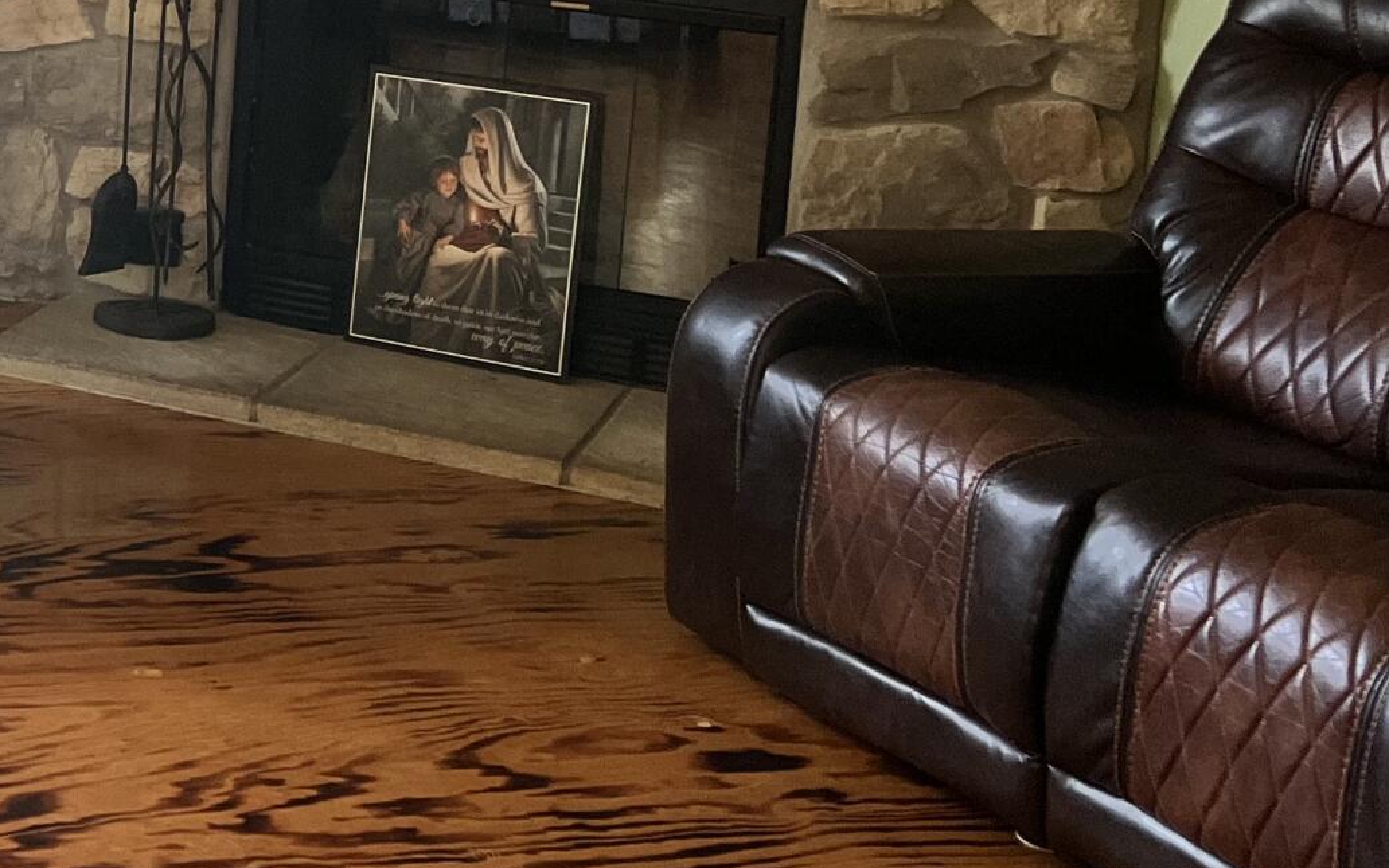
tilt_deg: -6.7
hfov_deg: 23.4
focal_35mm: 80
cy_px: -149
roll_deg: -2.4
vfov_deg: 15.8
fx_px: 3029
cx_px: -309
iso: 125
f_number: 1.5
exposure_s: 1/100
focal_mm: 5.7
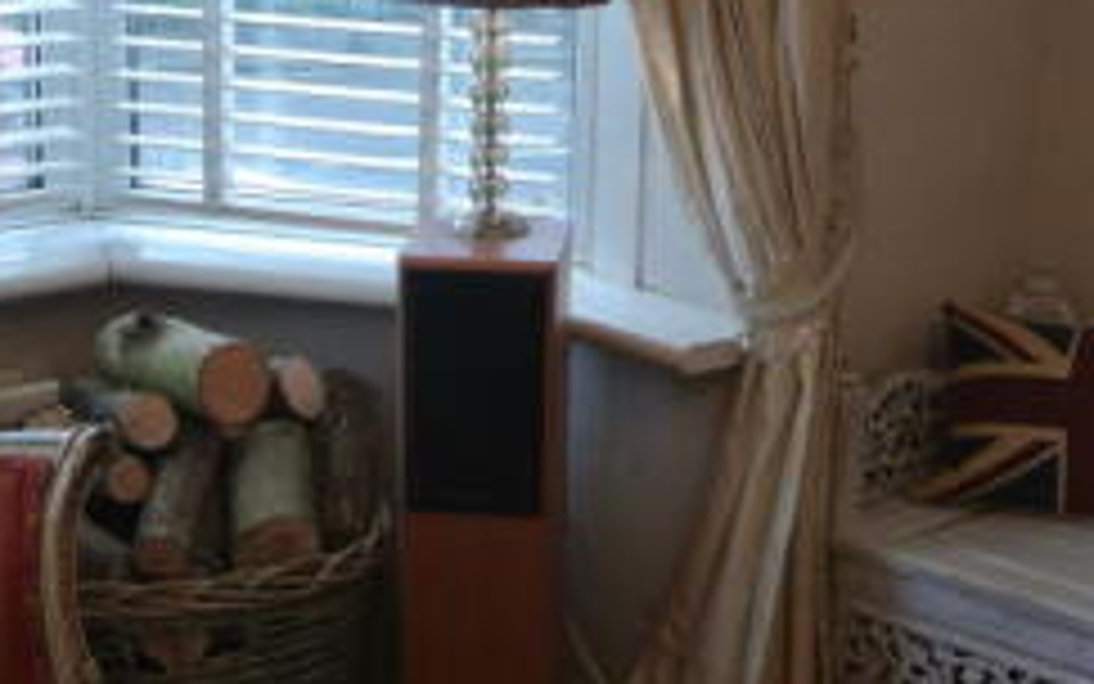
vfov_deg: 17.6
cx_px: 556
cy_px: 308
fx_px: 2207
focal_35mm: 74
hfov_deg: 27.8
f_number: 3.5
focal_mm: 10
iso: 280
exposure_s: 1/125
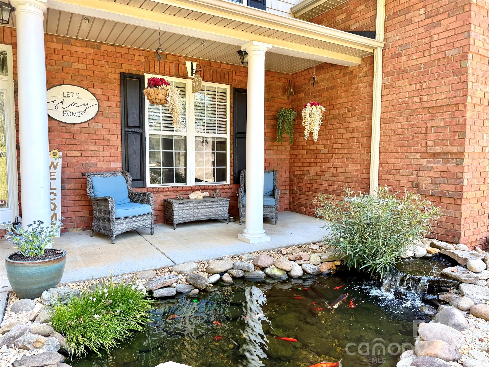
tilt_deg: -3.4
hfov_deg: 71.6
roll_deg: +0.3
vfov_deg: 56.8
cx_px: 244
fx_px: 339
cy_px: 184
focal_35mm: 24
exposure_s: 1/180
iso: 80
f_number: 1.78
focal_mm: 6.76
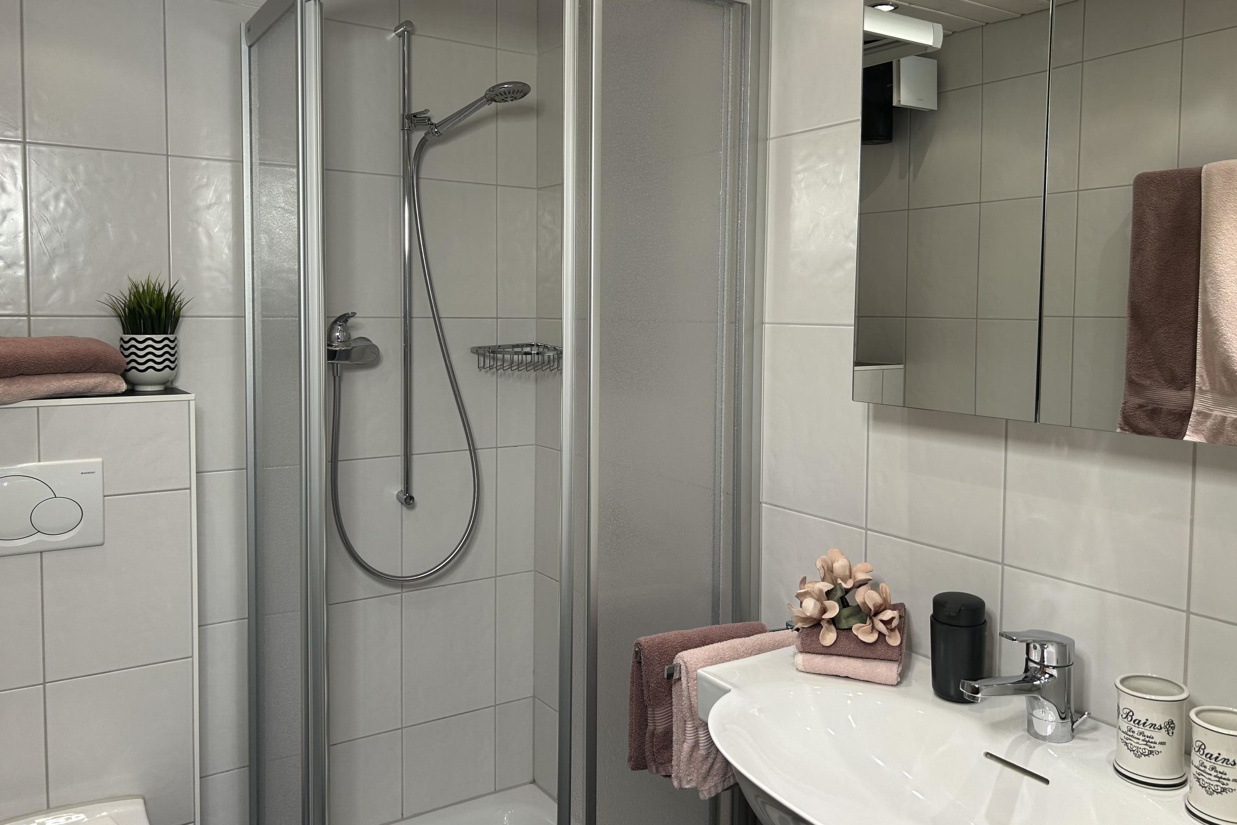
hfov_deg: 65.5
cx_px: 625
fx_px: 962
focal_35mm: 28
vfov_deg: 46.3
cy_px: 361
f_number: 1.5
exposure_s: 1/100
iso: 50
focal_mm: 5.7
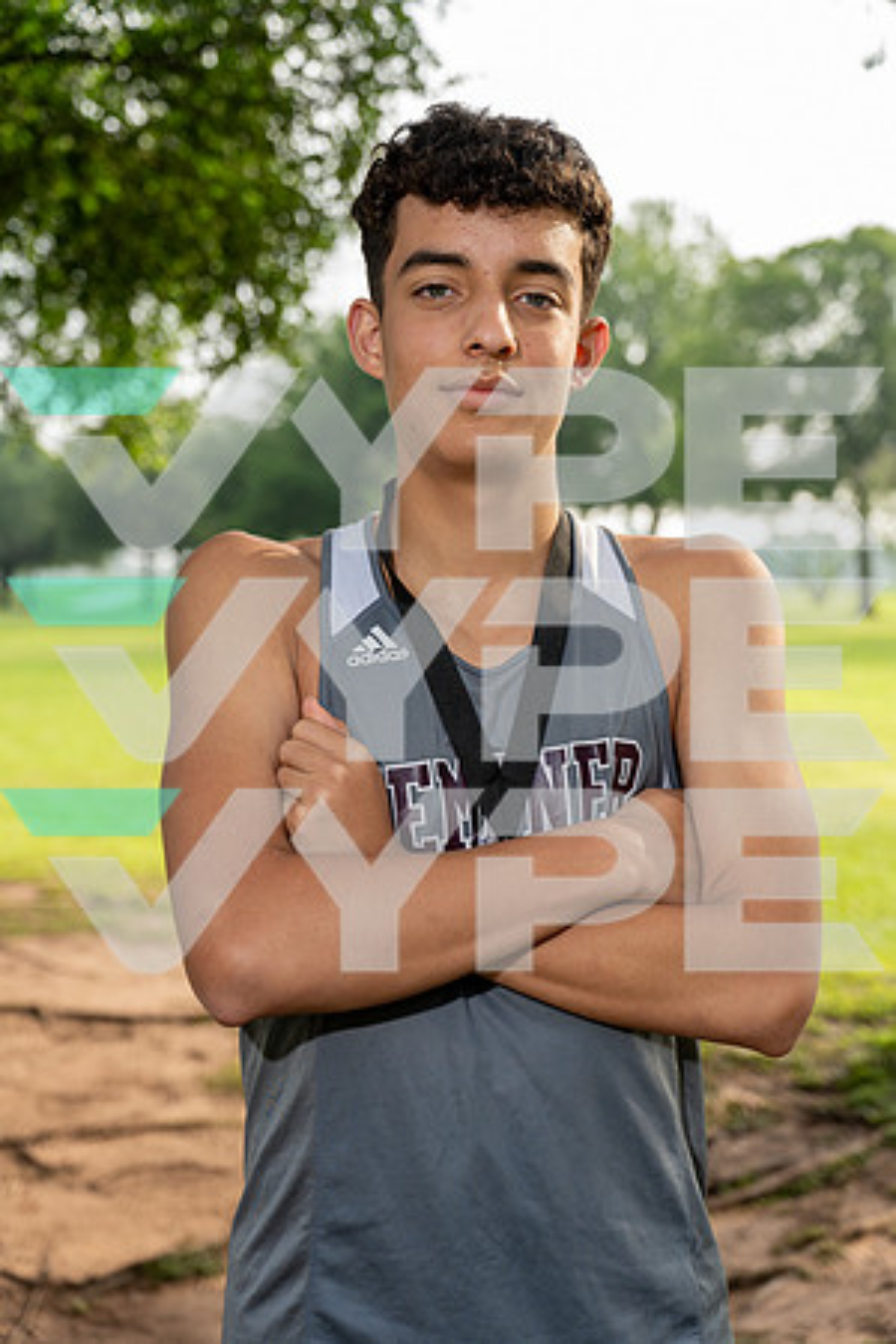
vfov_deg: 36.9
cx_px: 448
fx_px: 2016
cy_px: 672
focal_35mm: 54
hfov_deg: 25.1
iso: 125
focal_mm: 54
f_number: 4
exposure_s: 1/250
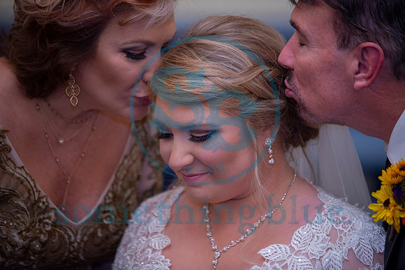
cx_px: 202
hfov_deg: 11.1
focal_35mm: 185
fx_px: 2082
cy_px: 135
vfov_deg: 7.4
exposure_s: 1/160
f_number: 2.8
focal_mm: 185
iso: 1250
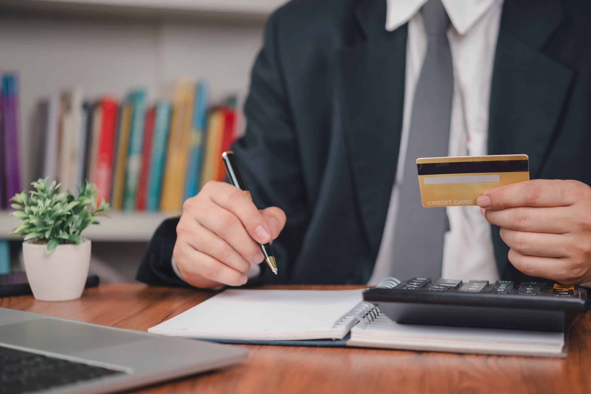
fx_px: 1100
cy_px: 183
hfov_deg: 30.1
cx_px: 323
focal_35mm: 67
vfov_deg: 20.3
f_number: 2.8
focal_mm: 60
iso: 160
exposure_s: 1/160
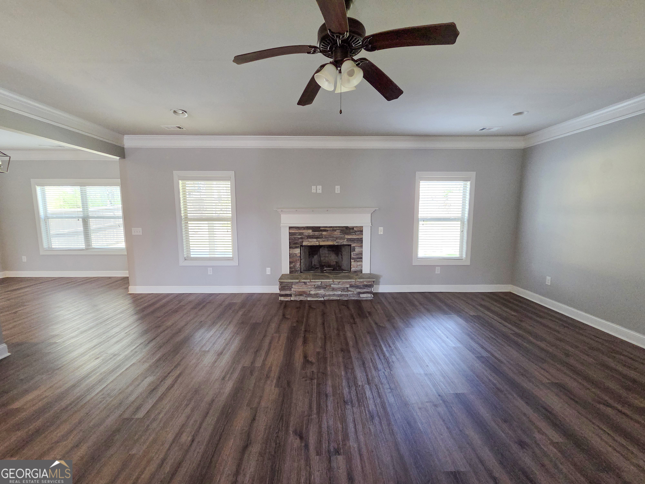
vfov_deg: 89.9
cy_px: 242
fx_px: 242
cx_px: 322
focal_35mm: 13
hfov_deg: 106.2
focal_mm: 2.2
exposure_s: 1/60
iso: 500
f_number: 2.2
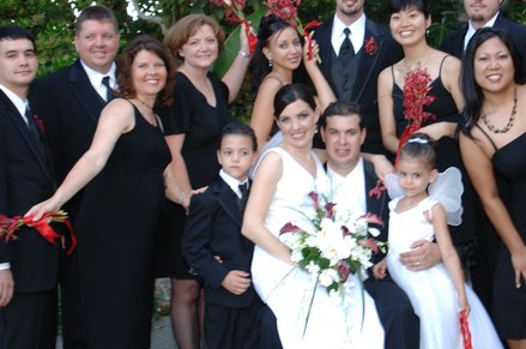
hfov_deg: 28.8
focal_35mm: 70
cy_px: 140
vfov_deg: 19.4
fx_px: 1021
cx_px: 326
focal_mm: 32
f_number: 5.6
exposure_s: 1/50
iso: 400
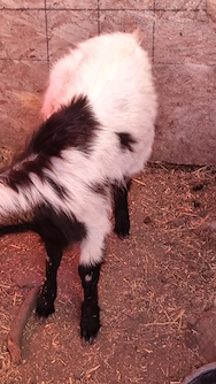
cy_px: 168
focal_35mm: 60
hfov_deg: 19.9
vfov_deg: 34.8
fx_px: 611
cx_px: 49
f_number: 1.65
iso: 250
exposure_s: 1/50
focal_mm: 6.14
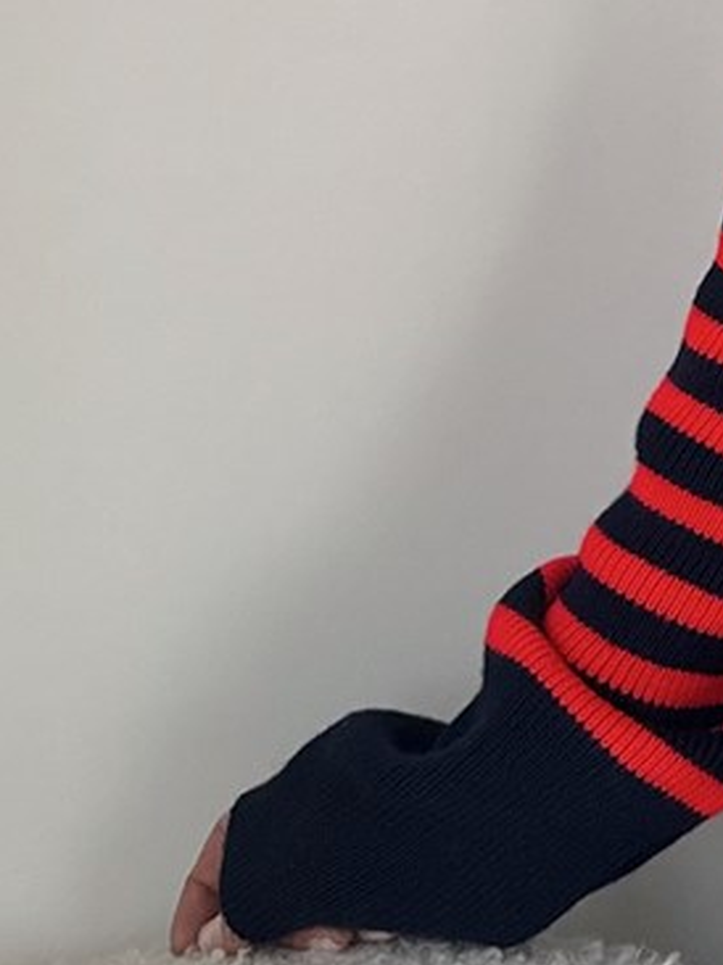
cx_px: 1369
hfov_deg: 12.6
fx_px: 2927
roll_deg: -0.1
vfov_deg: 17.6
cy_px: -274
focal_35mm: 105
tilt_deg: -0.7
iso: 250
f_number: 1.78
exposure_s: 1/75
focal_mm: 6.86
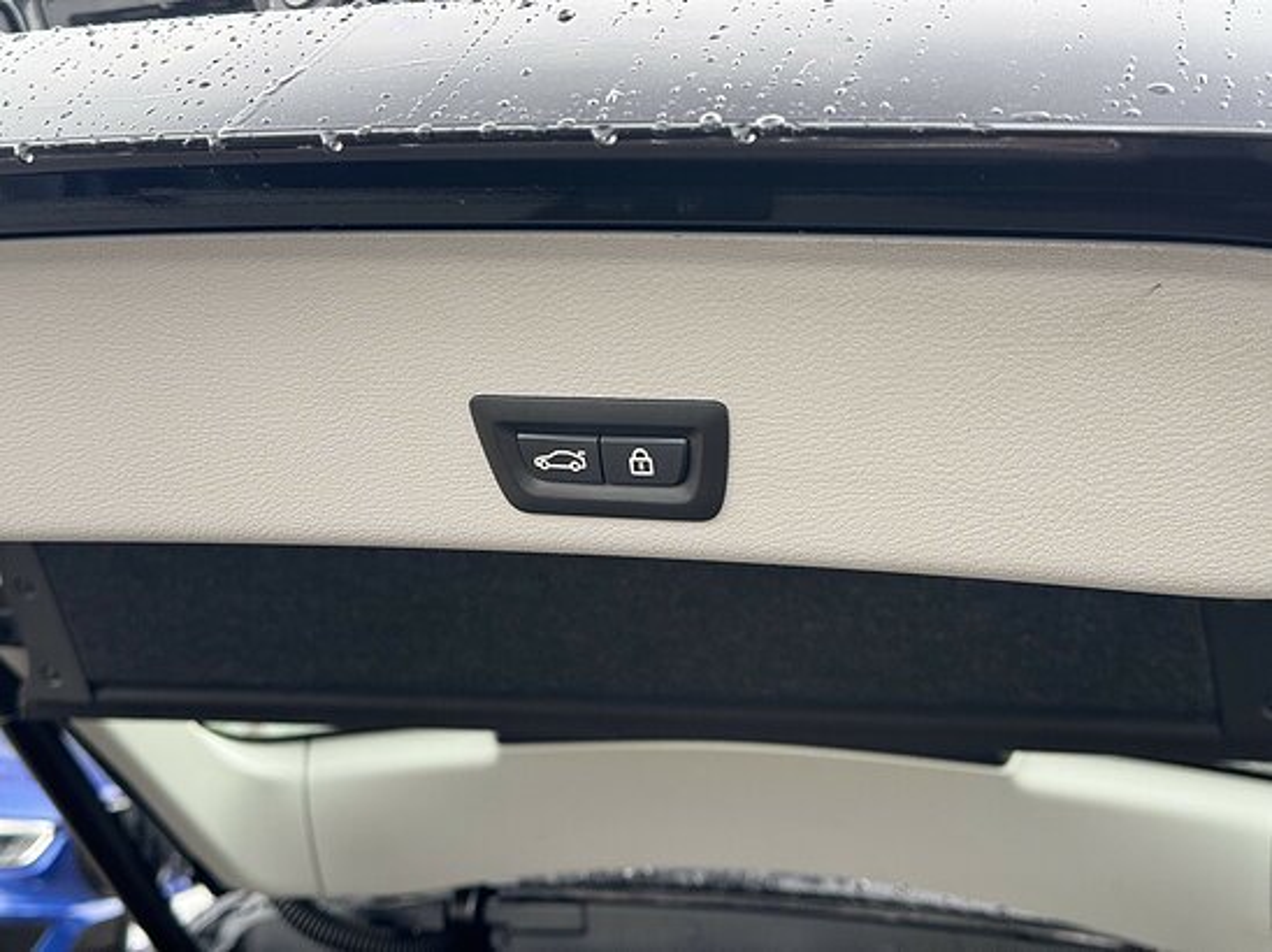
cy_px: 476
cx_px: 636
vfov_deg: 30.2
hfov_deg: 39.7
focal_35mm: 48
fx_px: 1762
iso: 100
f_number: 1.78
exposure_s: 1/84
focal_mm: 6.76
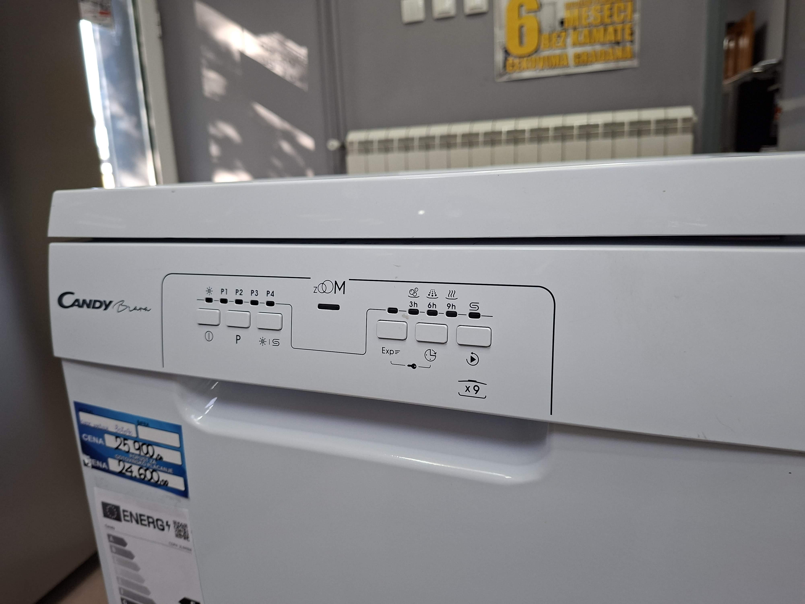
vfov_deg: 58.9
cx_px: 402
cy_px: 302
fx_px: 535
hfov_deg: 73.9
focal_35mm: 23
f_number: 1.8
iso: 200
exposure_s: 1/100
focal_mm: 5.54
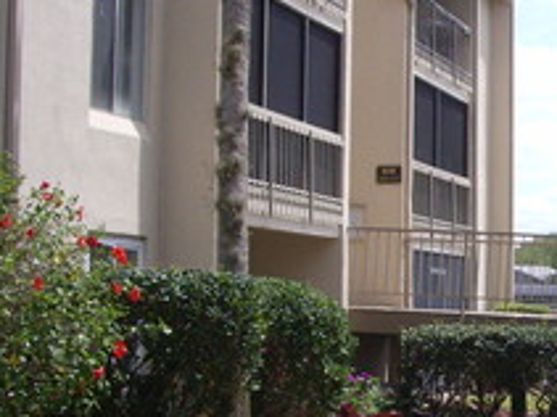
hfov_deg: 22.2
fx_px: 1367
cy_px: 253
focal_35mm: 85
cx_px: 549
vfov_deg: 17.3
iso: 160
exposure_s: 1/1000
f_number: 4.3
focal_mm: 5.8
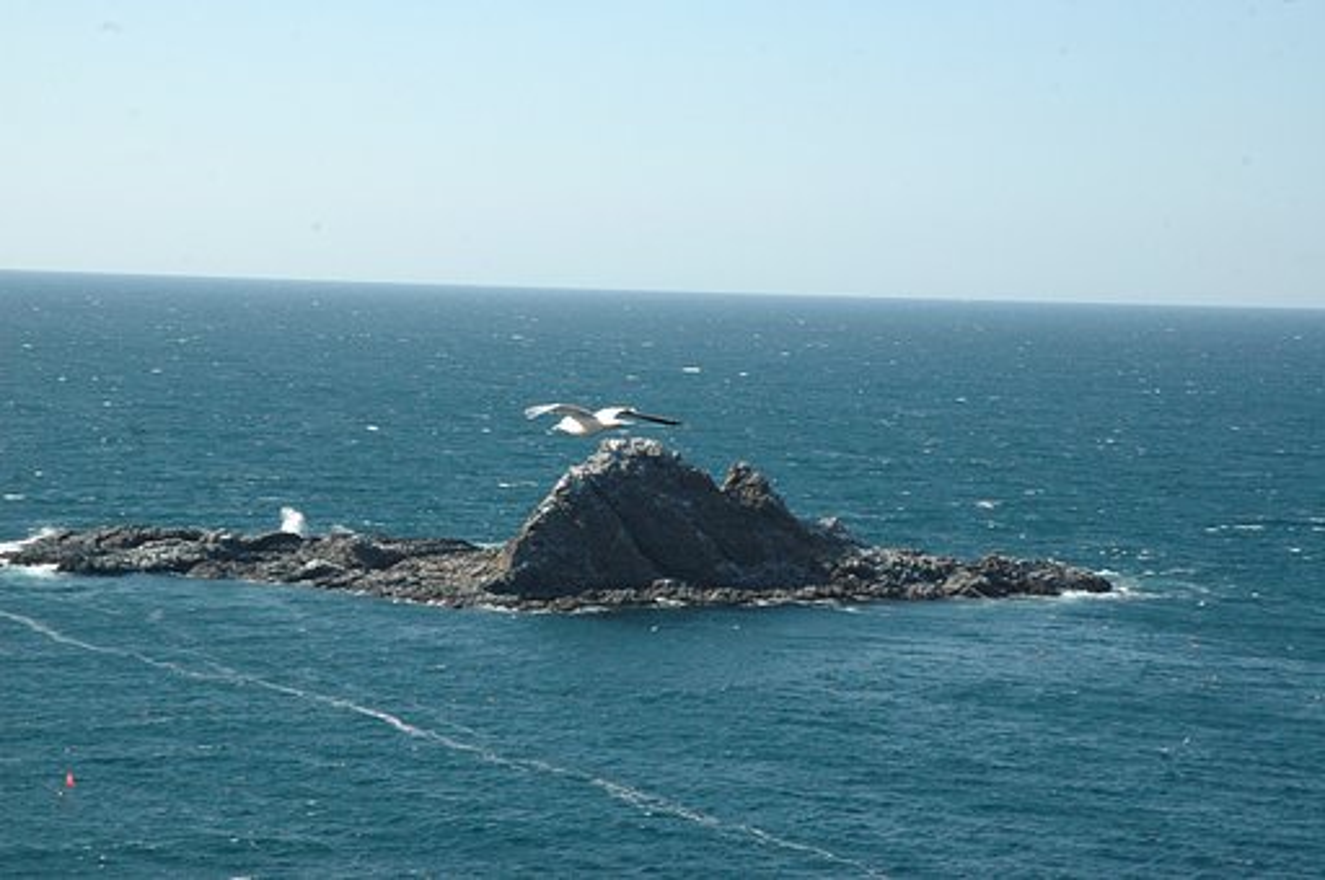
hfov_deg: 20.9
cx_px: 662
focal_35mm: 98
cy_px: 440
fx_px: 3584
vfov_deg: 14.0
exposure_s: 1/500
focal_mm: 65
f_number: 11
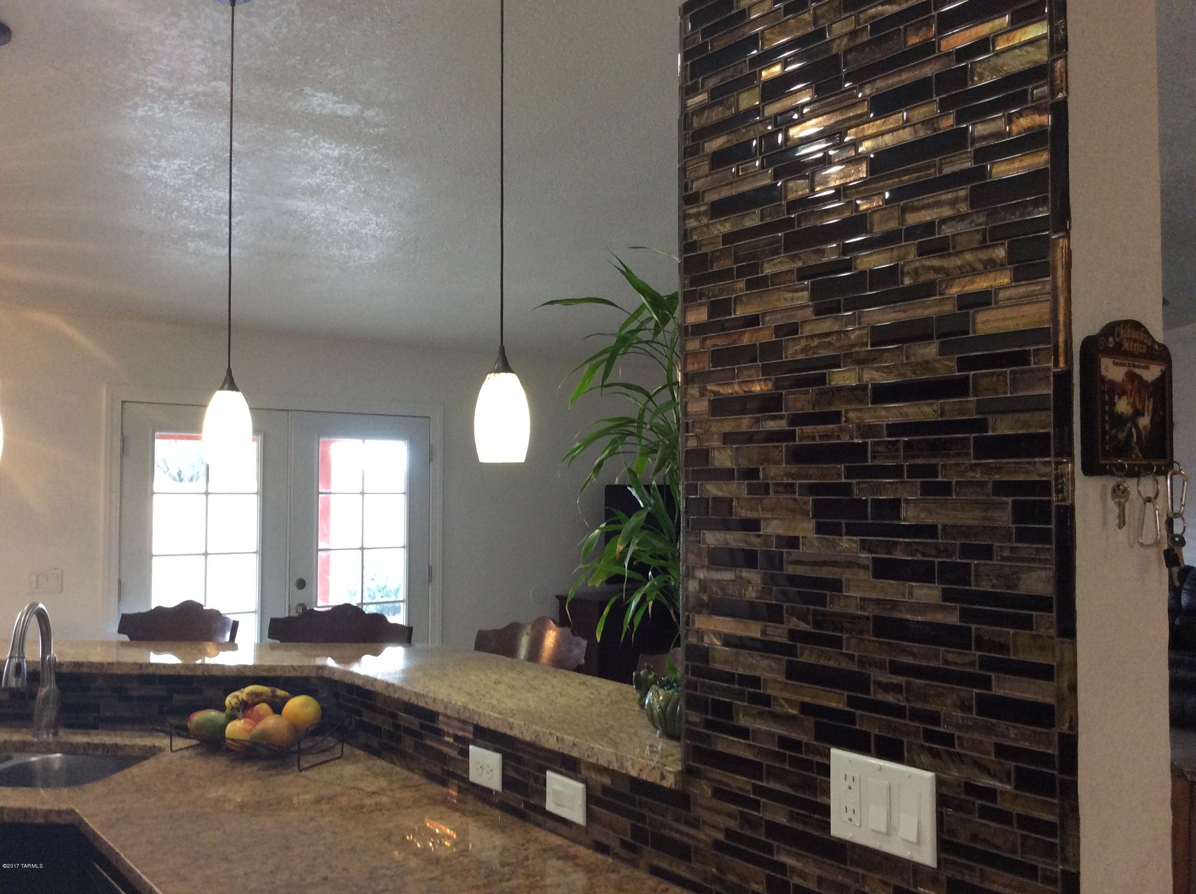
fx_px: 1104
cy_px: 447
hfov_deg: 56.9
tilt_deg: +0.7
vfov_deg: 44.1
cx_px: 598
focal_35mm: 32
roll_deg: +1.0
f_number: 2.4
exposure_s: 1/24
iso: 125
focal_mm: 3.3
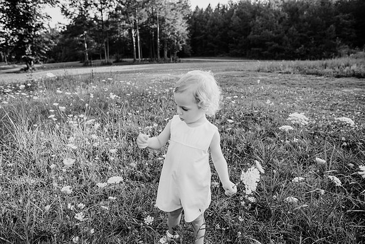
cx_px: 182
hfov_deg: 73.7
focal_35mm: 24
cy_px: 122
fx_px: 243
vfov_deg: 53.2
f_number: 2.8
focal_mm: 24
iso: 160
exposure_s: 1/800
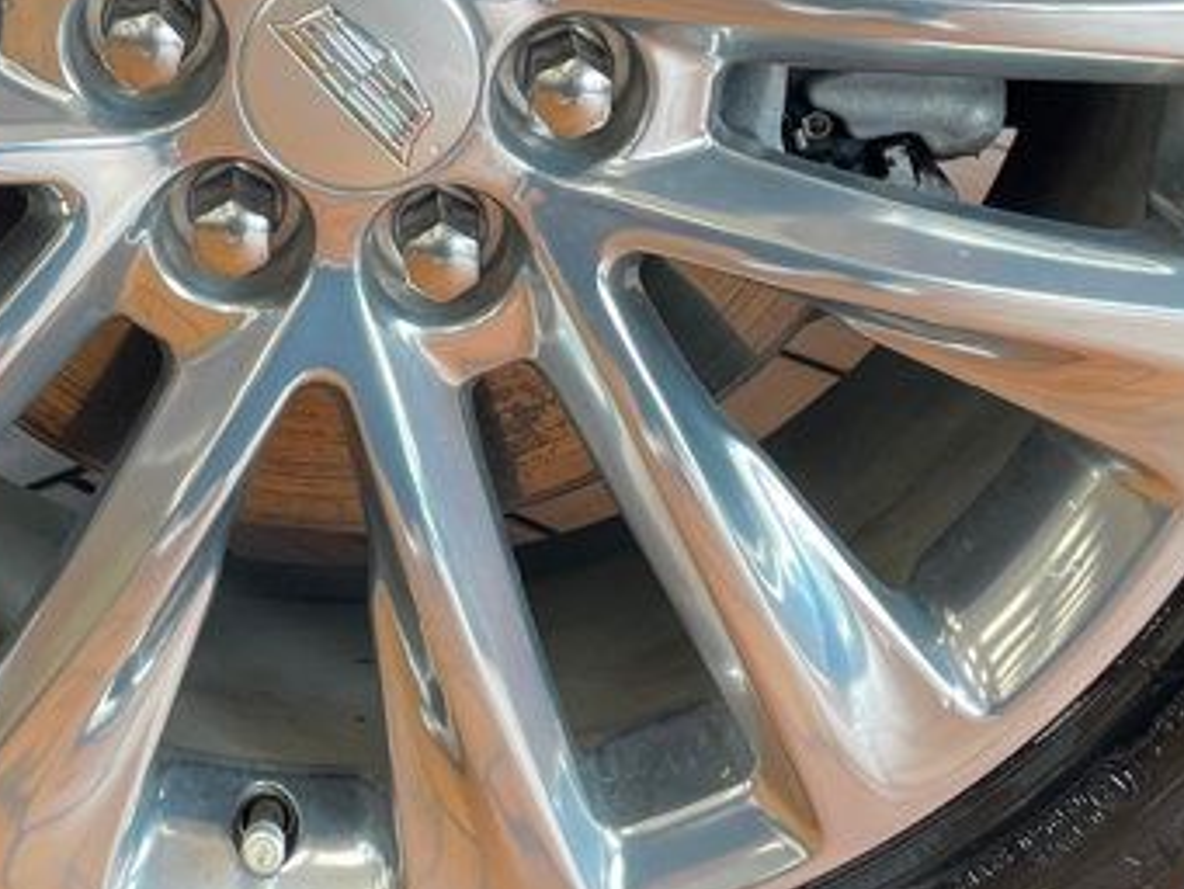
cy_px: -87
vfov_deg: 18.2
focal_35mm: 78
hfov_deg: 24.9
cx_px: 392
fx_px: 2669
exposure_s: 1/120
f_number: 1.6
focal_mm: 4.2
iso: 64
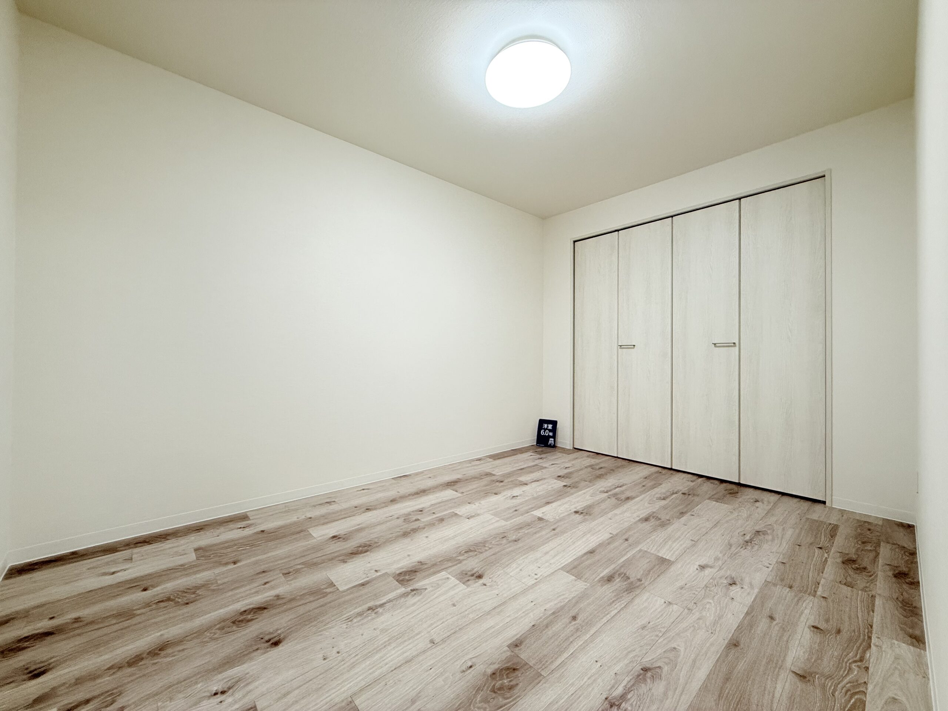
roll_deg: -0.5
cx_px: 474
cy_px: 356
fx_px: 383
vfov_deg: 85.7
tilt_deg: +0.2
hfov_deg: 102.1
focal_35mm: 14
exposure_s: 1/100
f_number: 2.2
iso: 160
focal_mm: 2.22
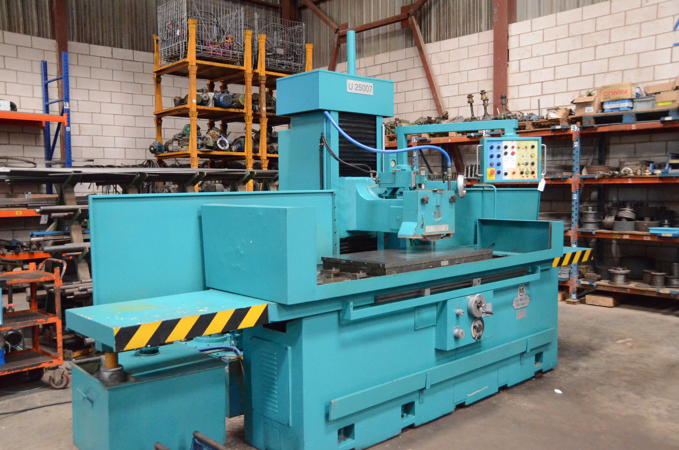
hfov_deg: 57.3
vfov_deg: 39.8
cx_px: 340
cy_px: 225
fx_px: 621
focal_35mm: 33
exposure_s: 1/500
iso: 6400
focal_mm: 22
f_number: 3.8
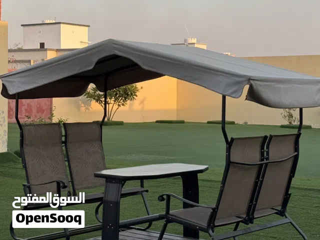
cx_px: 160
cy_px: 120
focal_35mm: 48
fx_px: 444
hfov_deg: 39.7
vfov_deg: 30.3
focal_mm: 6.76
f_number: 1.78
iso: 64
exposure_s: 1/1094
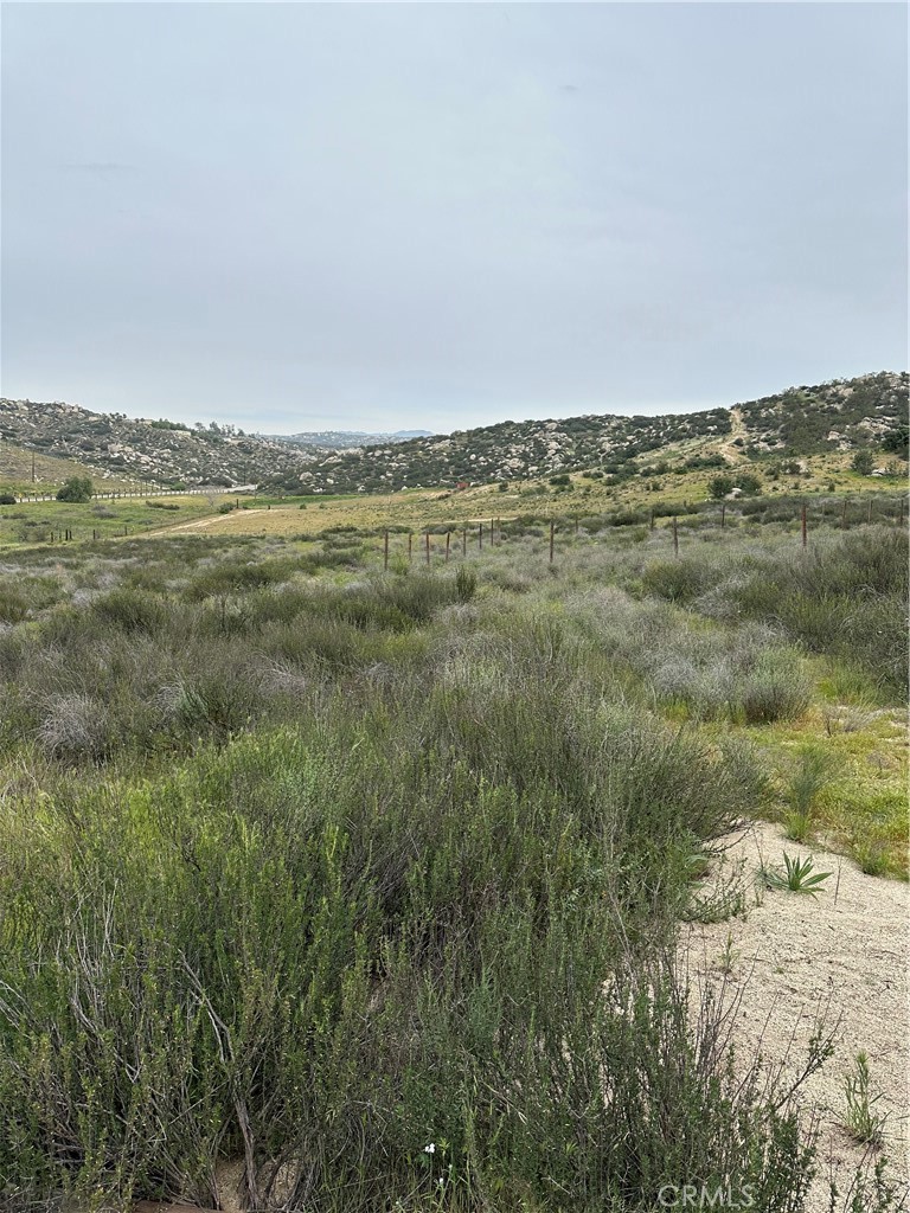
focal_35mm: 24
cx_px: 455
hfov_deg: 56.8
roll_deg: -4.3
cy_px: 606
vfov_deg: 71.6
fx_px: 841
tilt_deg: -6.5
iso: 80
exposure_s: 1/3155
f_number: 1.78
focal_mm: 6.86
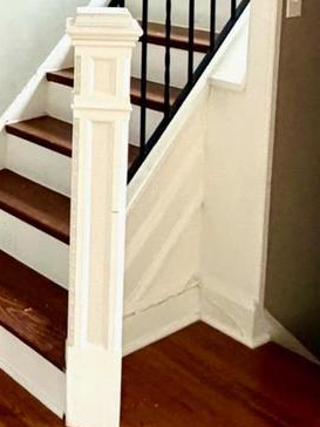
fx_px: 727
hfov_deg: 23.5
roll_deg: -1.1
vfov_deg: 30.4
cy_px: -2
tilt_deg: -4.5
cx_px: -18
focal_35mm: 59
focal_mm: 2.22
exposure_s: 1/60
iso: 800
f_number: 2.2
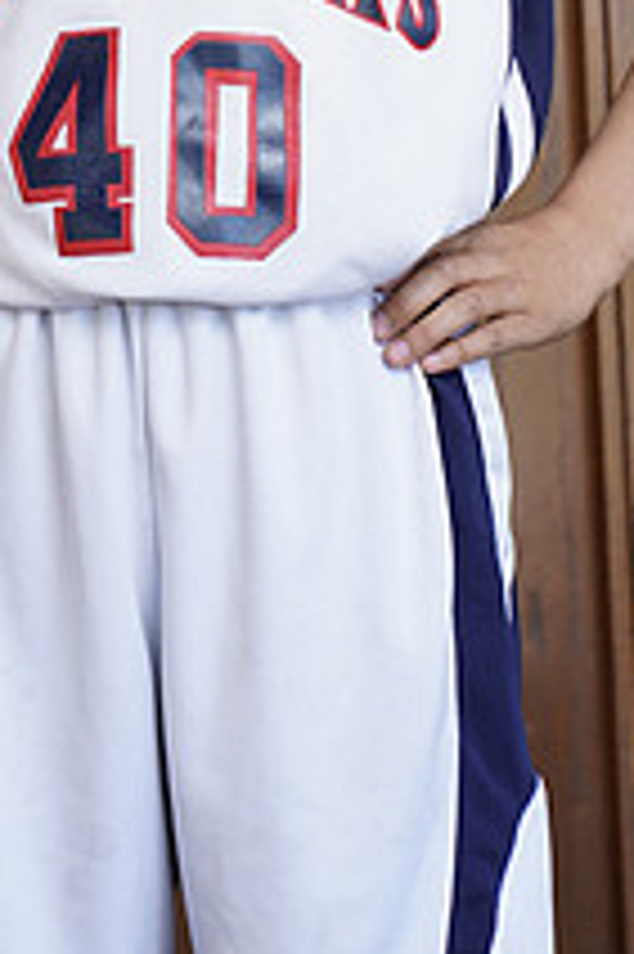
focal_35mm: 233
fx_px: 6165
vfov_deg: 8.7
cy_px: -324
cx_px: 94
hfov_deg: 5.9
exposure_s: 1/60
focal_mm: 85
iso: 200
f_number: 5.6
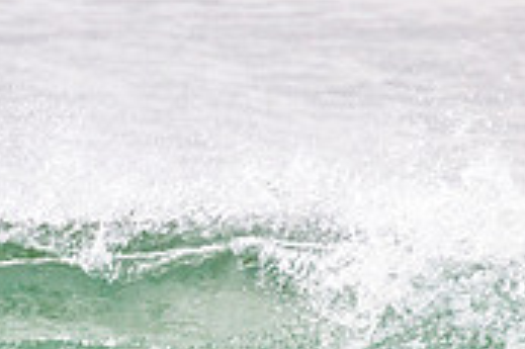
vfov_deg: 0.6
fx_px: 33757
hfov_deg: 0.9
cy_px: 551
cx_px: -42
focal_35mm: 2317
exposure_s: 1/2000
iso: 1400
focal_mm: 690
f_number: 11
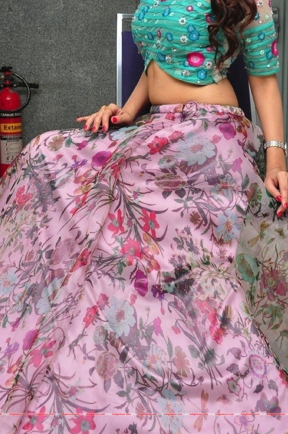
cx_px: 173
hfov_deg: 20.5
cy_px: 155
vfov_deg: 30.4
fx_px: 793
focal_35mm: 66
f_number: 8
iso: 1250
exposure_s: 1/125
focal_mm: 28
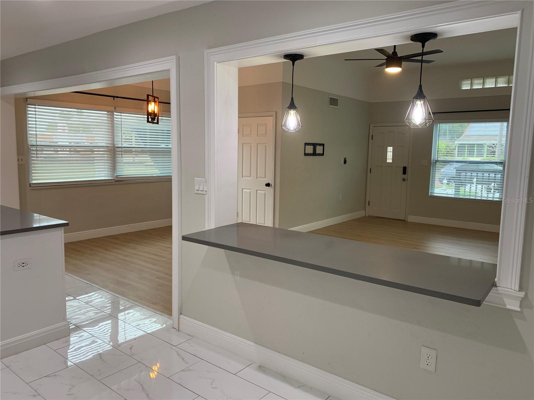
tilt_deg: -7.9
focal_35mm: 26
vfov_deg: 53.1
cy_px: 200
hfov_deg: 67.3
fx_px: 401
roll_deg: -0.7
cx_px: 267
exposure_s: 1/60
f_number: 1.8
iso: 64
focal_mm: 4.25
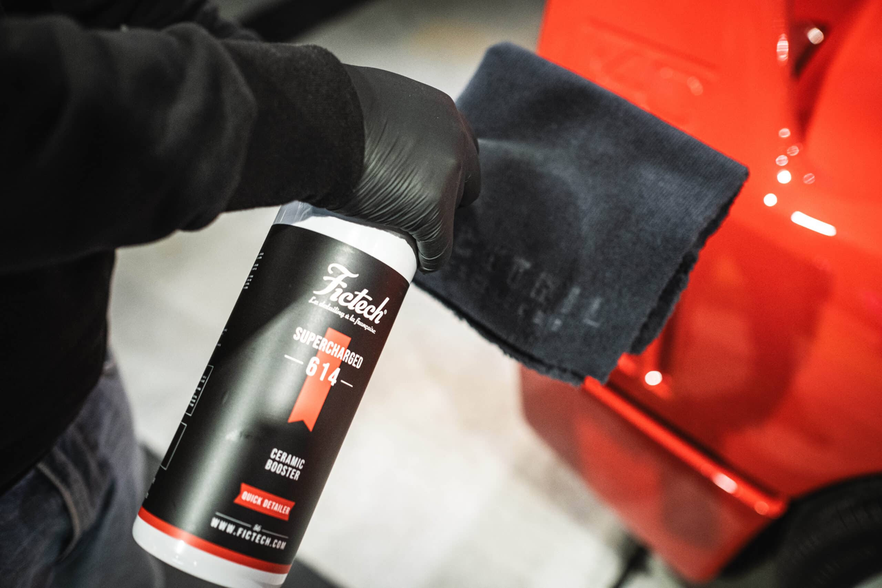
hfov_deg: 54.4
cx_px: 441
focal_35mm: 35
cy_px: 294
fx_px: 857
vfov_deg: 37.9
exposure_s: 1/50
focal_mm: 23
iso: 1600
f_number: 2
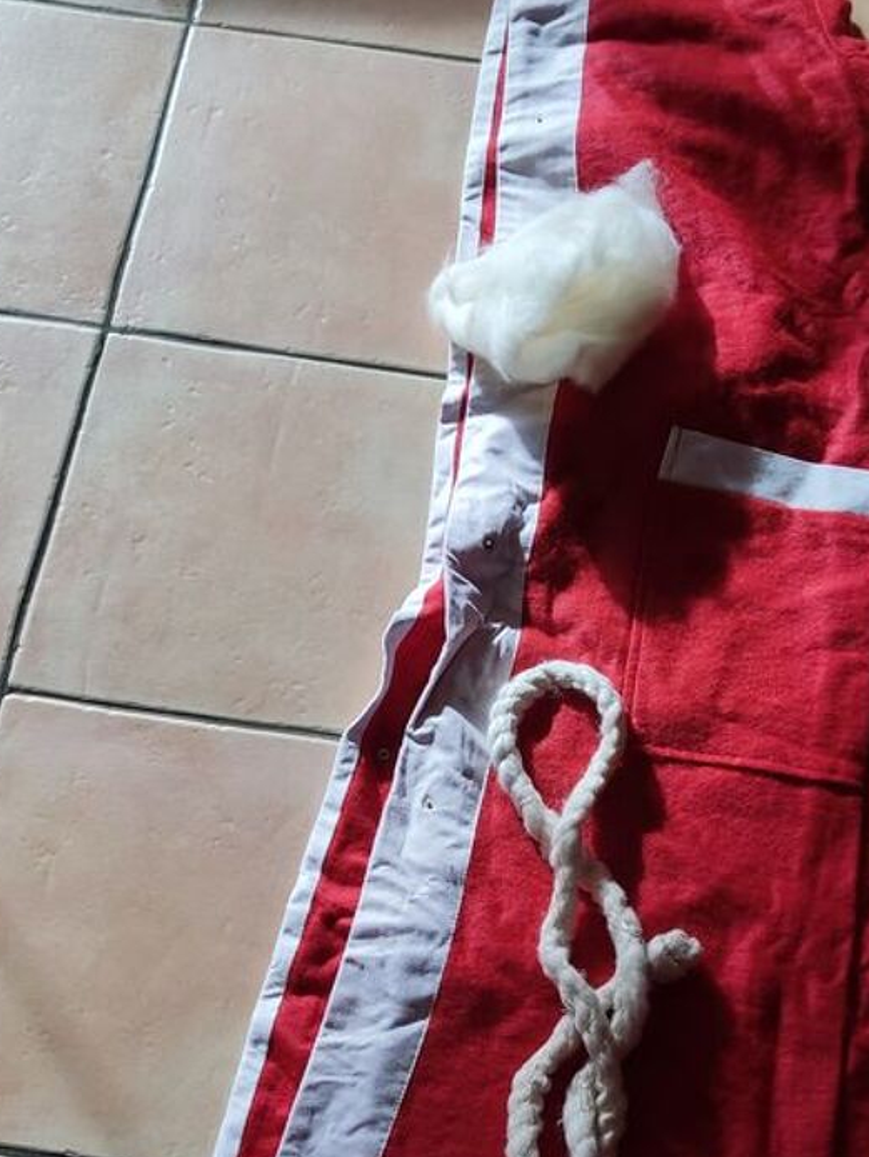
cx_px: 462
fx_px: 1606
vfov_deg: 39.2
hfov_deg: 30.3
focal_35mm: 48
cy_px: 758
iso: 66
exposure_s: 1/50
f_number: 1.79
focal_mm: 4.71
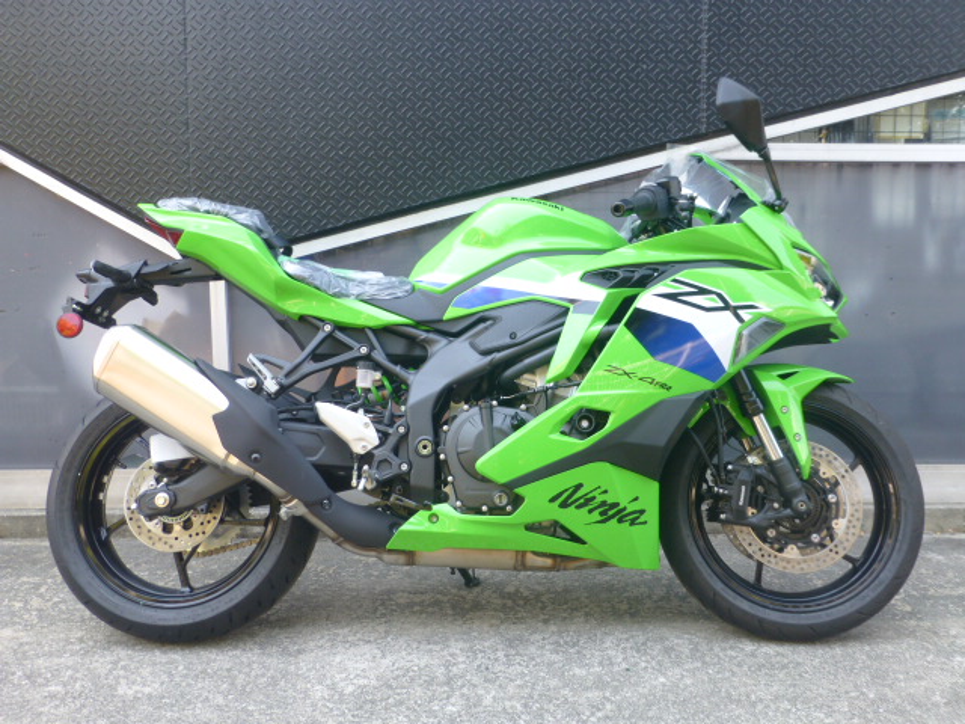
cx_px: 482
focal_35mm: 30
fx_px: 836
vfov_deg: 46.8
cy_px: 362
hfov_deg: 60.0
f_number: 3.6
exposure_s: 1/60
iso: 100
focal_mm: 5.4
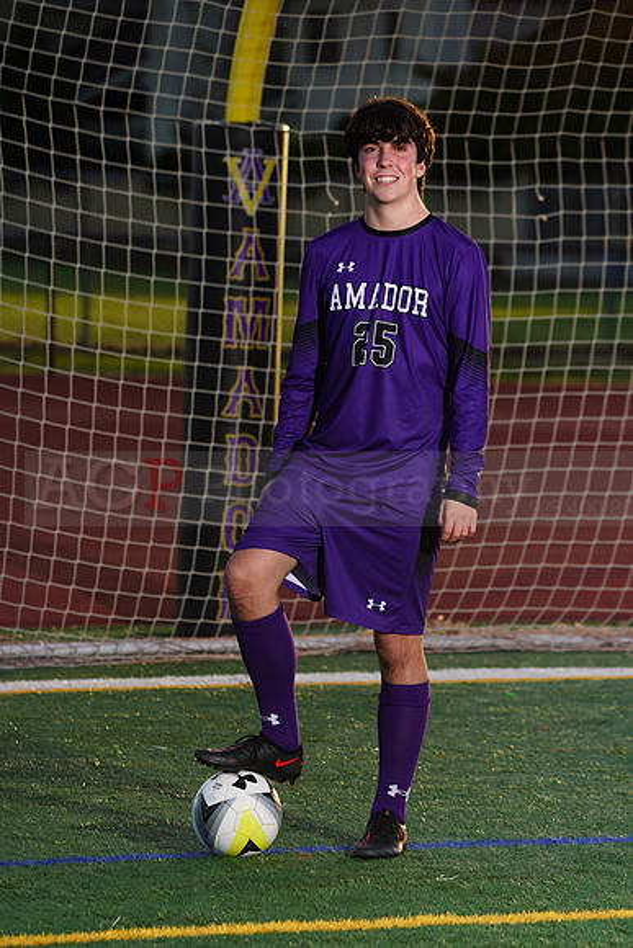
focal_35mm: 250
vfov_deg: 8.2
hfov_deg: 5.5
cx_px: 316
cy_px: 474
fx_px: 6589
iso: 100
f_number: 7.1
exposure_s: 1/200
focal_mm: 250
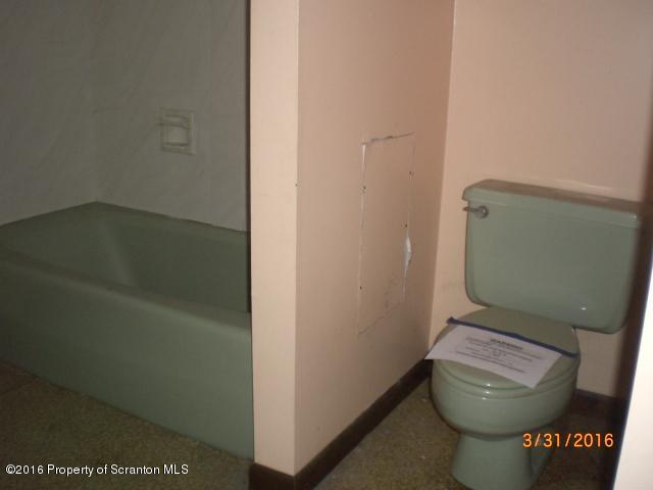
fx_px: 717
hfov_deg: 49.0
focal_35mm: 38
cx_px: 326
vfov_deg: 37.7
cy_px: 245
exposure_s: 1/60
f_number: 3.1
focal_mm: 6.3
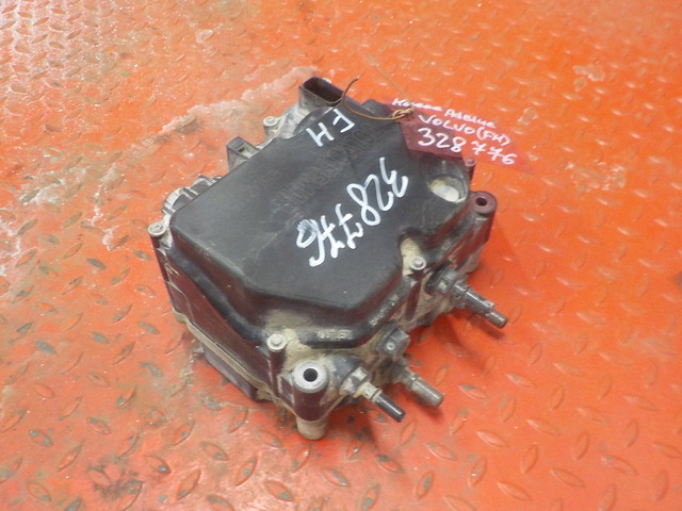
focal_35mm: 30
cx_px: 341
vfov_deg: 46.8
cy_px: 256
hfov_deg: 60.0
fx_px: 591
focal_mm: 4.1
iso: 400
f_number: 3.3
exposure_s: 1/13
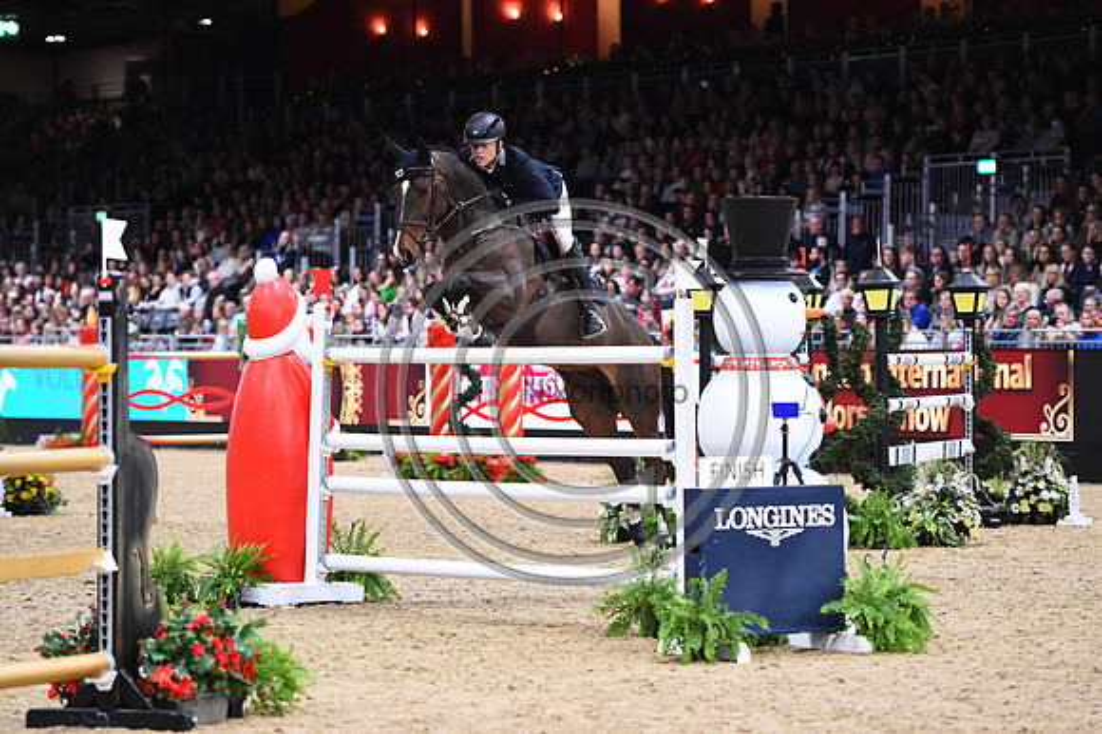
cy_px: 367
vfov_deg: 9.8
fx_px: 4283
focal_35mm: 140
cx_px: 551
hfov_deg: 14.7
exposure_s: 1/800
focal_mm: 140
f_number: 3.5
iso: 5000
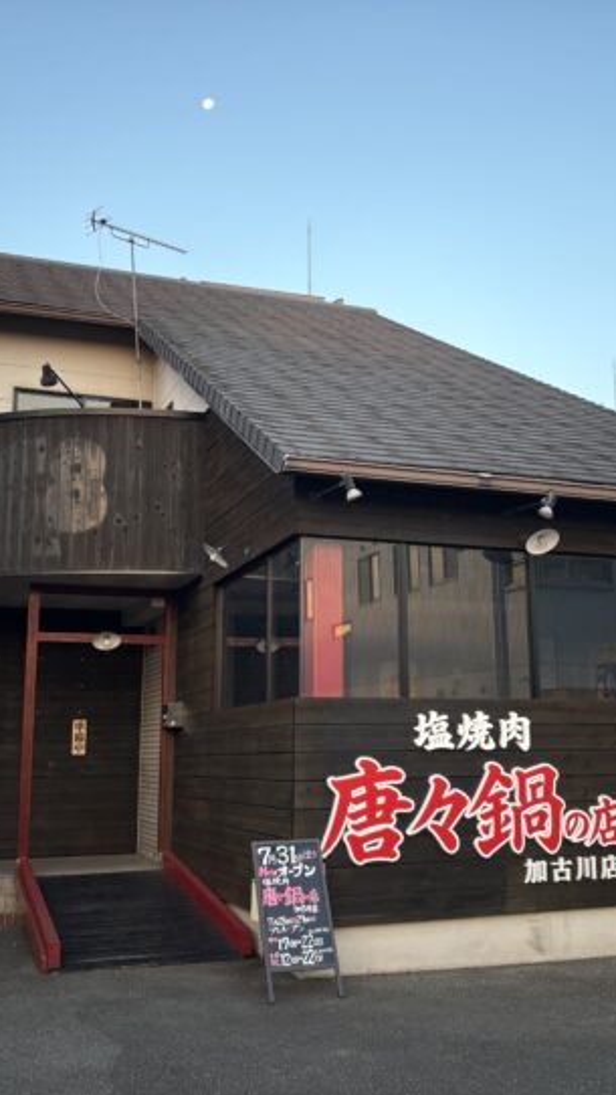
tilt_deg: +11.8
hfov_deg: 31.1
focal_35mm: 38
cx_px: 363
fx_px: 1103
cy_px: 546
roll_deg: +1.3
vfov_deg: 52.8
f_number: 1.6
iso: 40
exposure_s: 1/173
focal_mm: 5.96
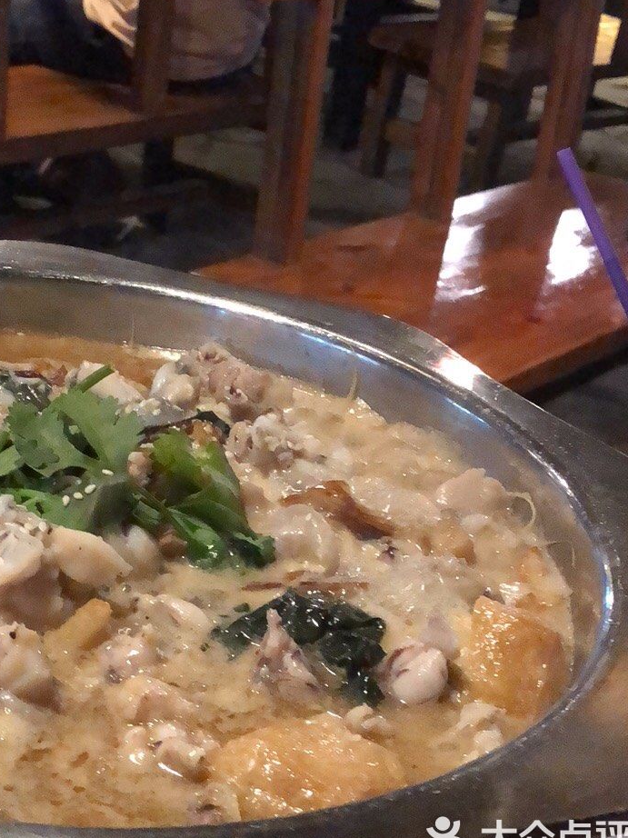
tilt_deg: -25.0
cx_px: 159
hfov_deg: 28.7
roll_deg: -7.4
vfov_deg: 37.4
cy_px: 224
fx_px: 1210
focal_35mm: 50
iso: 800
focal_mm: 4
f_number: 1.8
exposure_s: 1/50
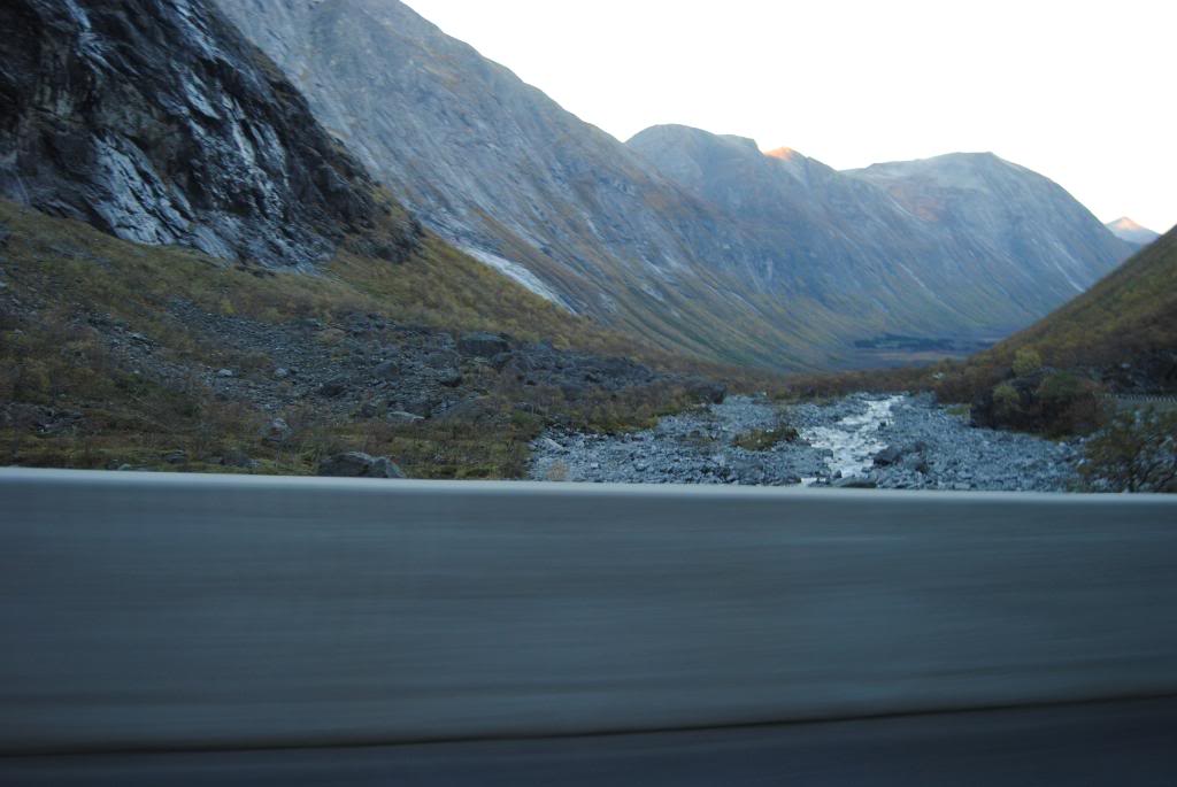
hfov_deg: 61.9
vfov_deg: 43.7
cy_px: 394
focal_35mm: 30
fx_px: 982
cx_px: 588
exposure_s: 1/40
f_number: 3.5
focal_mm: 20
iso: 200
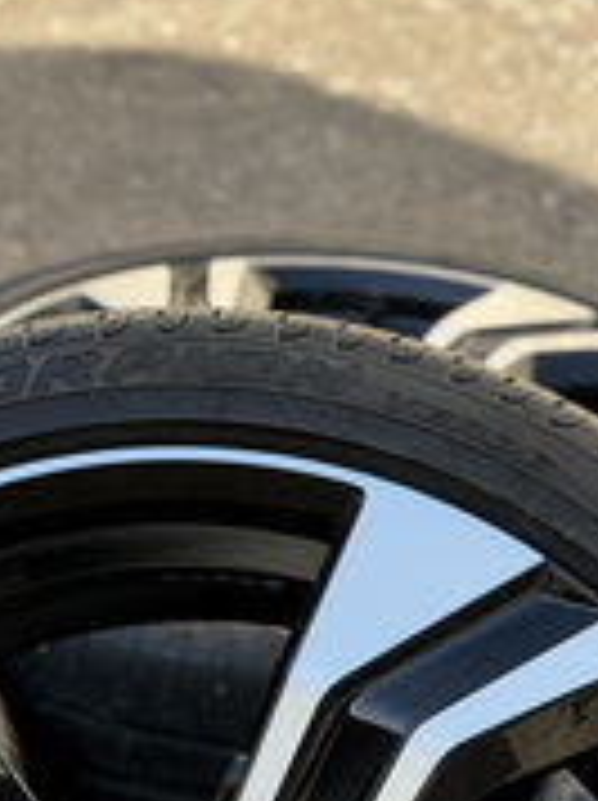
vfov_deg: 14.2
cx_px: 178
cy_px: 950
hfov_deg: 10.9
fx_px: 3117
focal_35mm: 135
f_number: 1.78
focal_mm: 6.76
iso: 64
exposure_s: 1/786
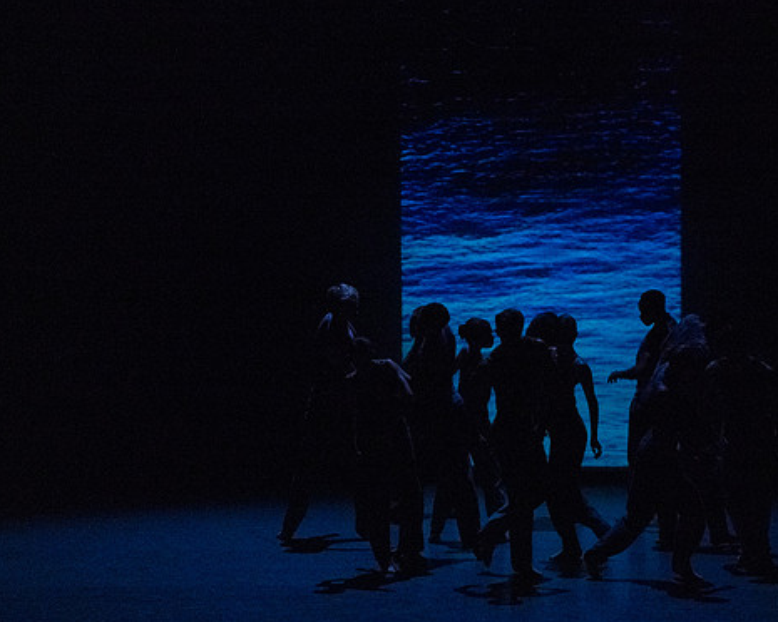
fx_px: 6977
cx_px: 467
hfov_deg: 6.4
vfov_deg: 5.1
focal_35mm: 303
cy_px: 305
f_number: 5.6
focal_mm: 259
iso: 6400
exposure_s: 1/400
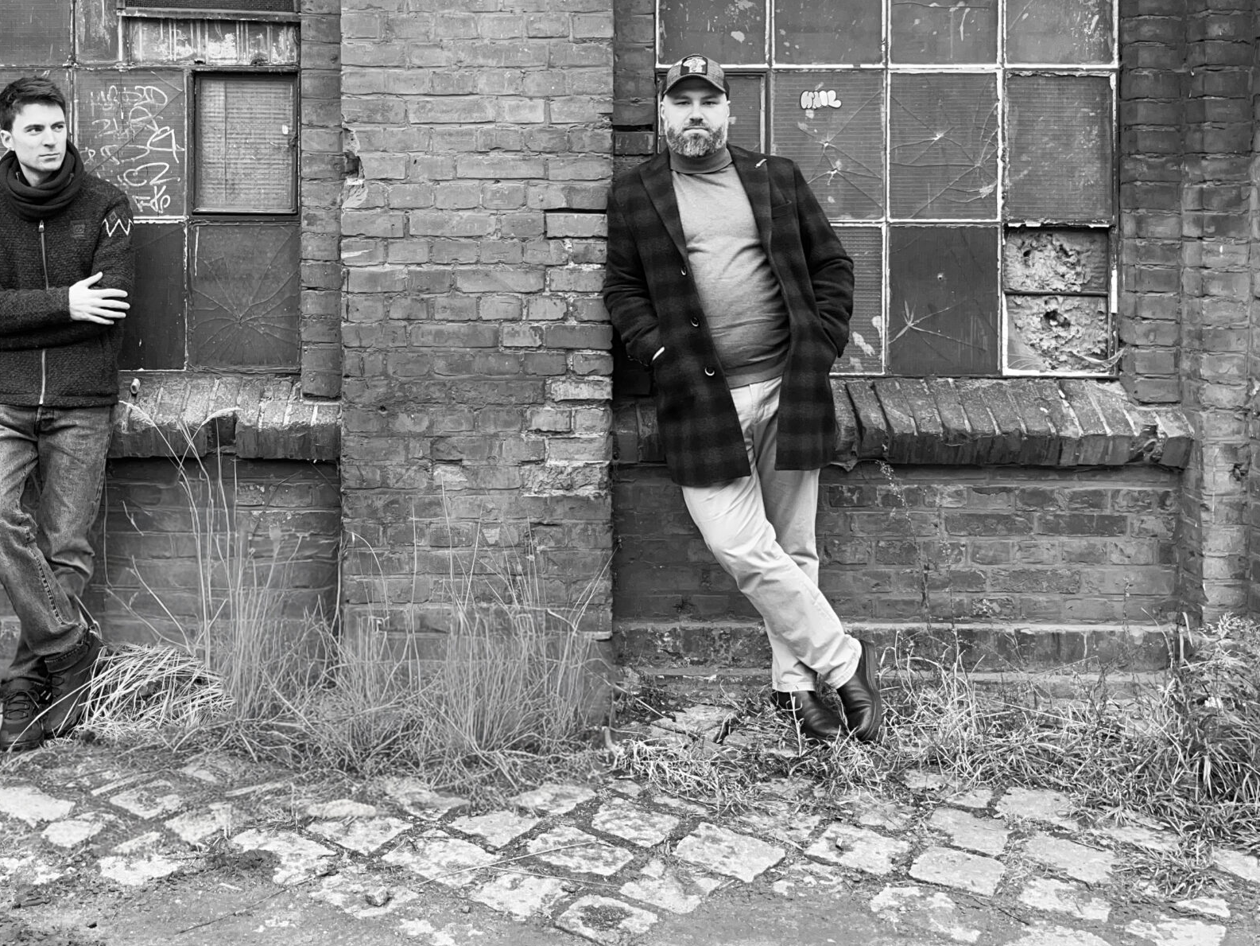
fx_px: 1529
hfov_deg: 44.4
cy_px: 192
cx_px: 468
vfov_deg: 33.4
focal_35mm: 42
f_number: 1.6
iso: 80
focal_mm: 5.1
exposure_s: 1/122
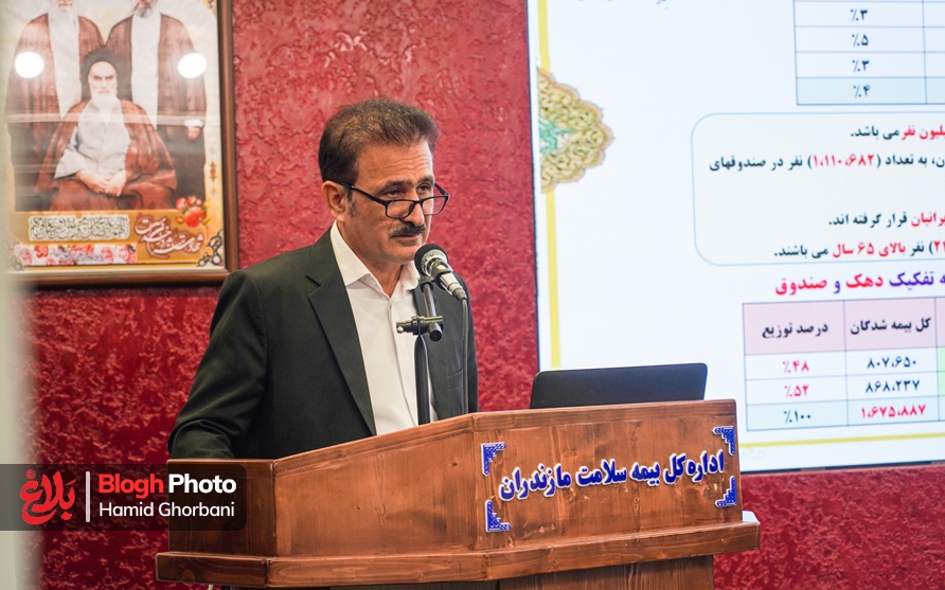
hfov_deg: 19.3
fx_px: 2781
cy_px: 287
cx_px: 470
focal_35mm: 108
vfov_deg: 12.1
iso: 800
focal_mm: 105
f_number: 4
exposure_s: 1/160
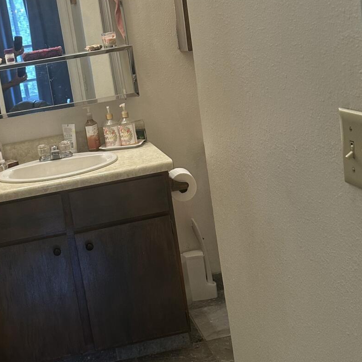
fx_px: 639
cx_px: 104
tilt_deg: -10.0
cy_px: 138
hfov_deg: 31.2
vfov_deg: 31.5
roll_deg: +7.4
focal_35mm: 54
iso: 160
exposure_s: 1/60
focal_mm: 6.86
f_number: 1.78
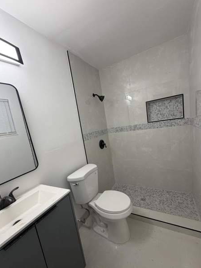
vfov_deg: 98.0
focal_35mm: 15
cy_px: 143
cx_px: 106
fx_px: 116
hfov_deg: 81.7
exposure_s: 1/120
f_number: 2.2
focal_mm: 2.22
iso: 160
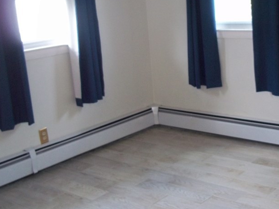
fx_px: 484
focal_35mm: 60
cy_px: 73
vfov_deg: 24.3
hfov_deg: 31.7
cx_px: 204
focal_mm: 6.5
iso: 160
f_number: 3.1
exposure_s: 1/30
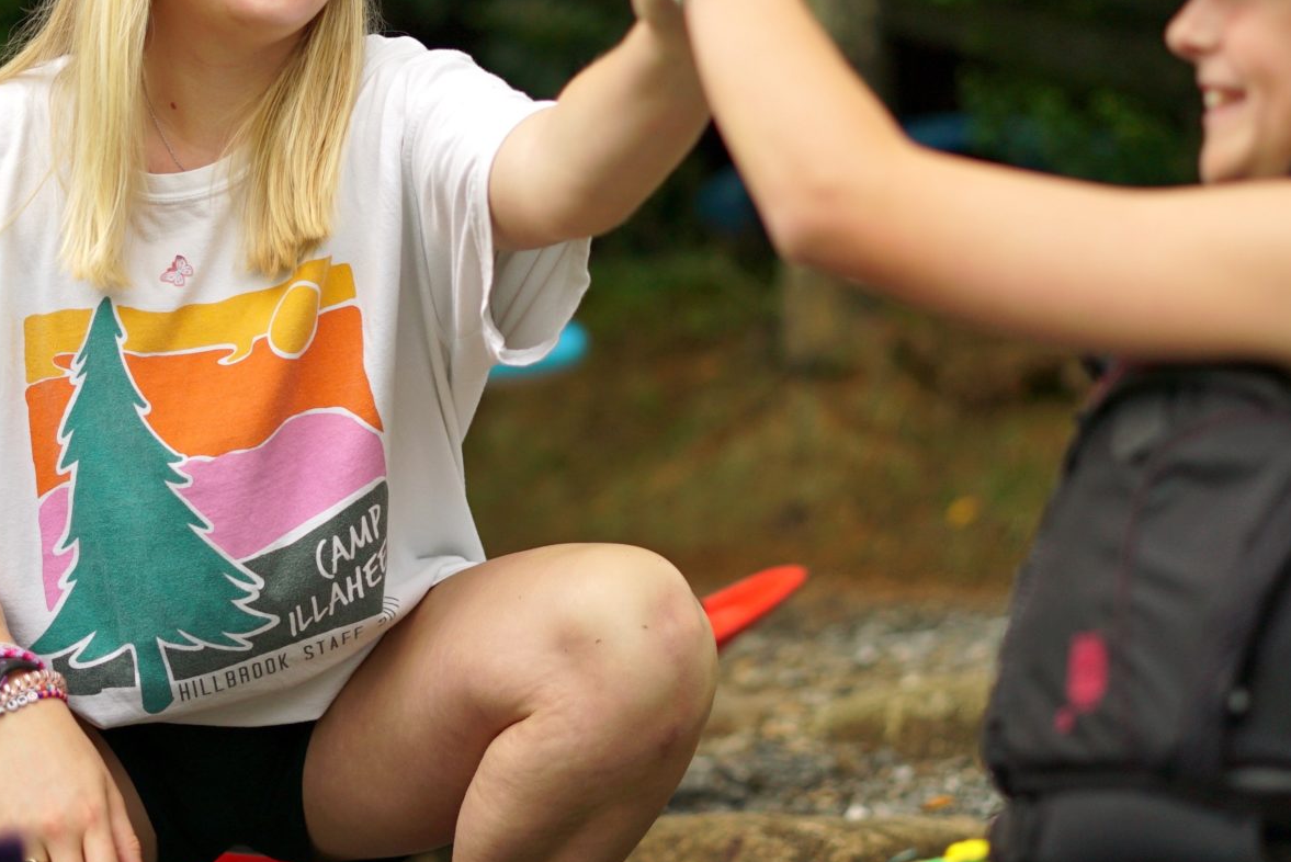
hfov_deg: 23.4
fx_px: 3121
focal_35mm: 87
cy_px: 326
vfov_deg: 15.7
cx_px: 675
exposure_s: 1/1250
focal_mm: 50
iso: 320
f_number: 1.8
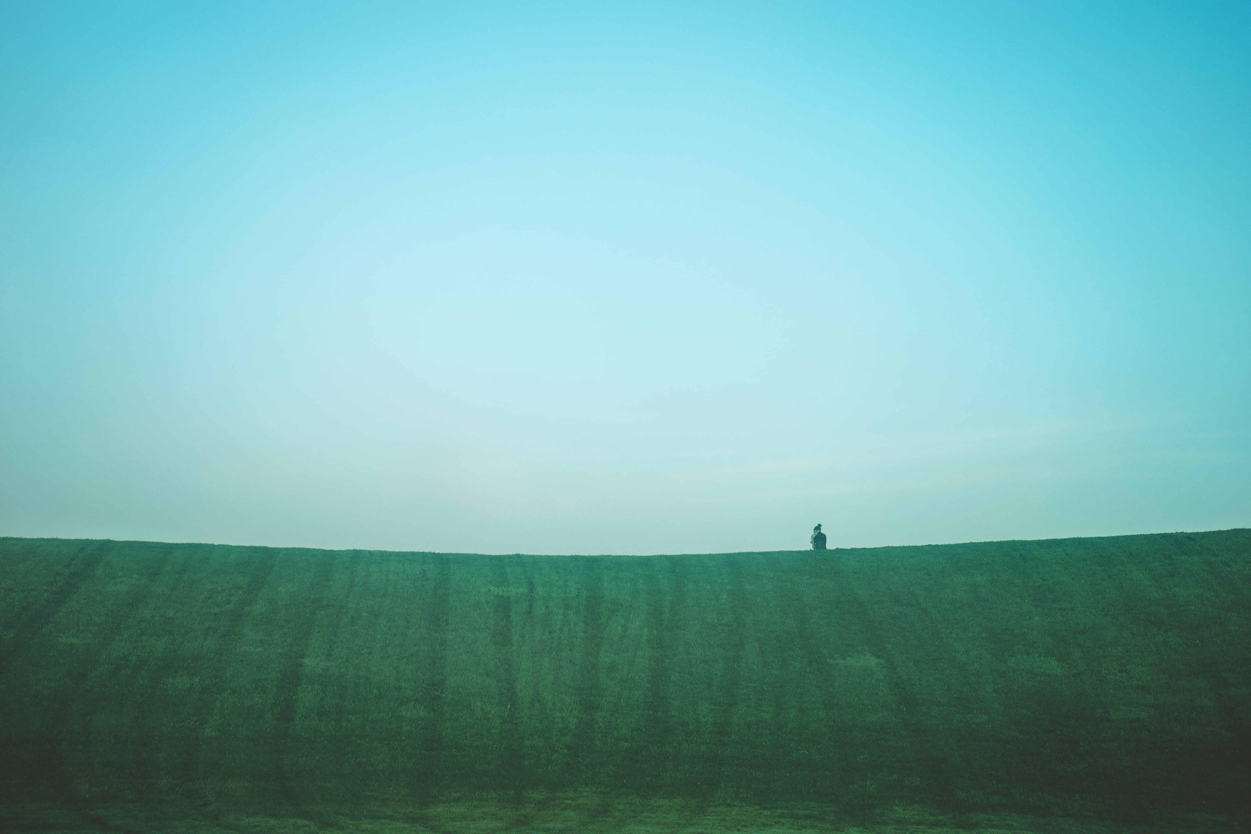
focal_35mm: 62
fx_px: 2154
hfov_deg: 32.4
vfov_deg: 21.9
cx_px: 626
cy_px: 417
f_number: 5.6
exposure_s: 1/200
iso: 100
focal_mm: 62
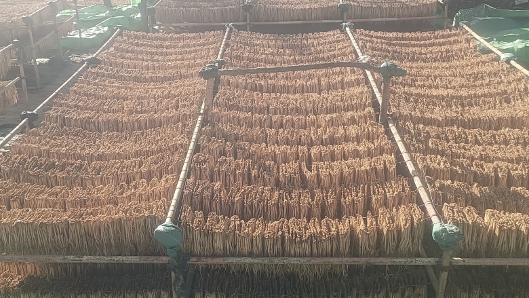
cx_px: 262
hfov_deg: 52.8
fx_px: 533
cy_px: 100
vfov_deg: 31.0
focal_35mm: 38
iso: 100
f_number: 1.9
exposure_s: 1/222
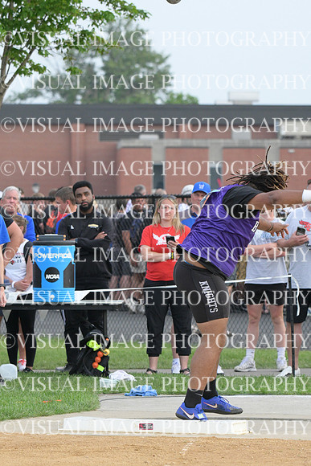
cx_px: 156
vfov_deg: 7.6
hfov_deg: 5.1
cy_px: 233
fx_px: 3496
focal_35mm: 270
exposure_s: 1/2000
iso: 2500
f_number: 6.3
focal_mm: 180
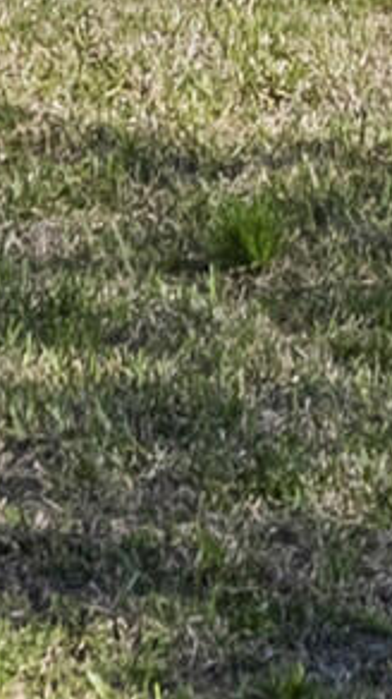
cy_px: -1519
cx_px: 277
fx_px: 6364
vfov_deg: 5.8
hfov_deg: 3.5
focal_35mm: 344
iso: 800
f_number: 9
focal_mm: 33
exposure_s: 1/640
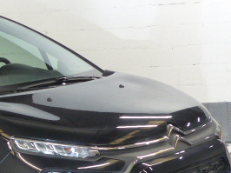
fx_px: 707
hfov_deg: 17.8
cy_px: 130
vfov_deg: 13.9
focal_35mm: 106
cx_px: -33
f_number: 2.8
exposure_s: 1/40
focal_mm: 7.6
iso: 400
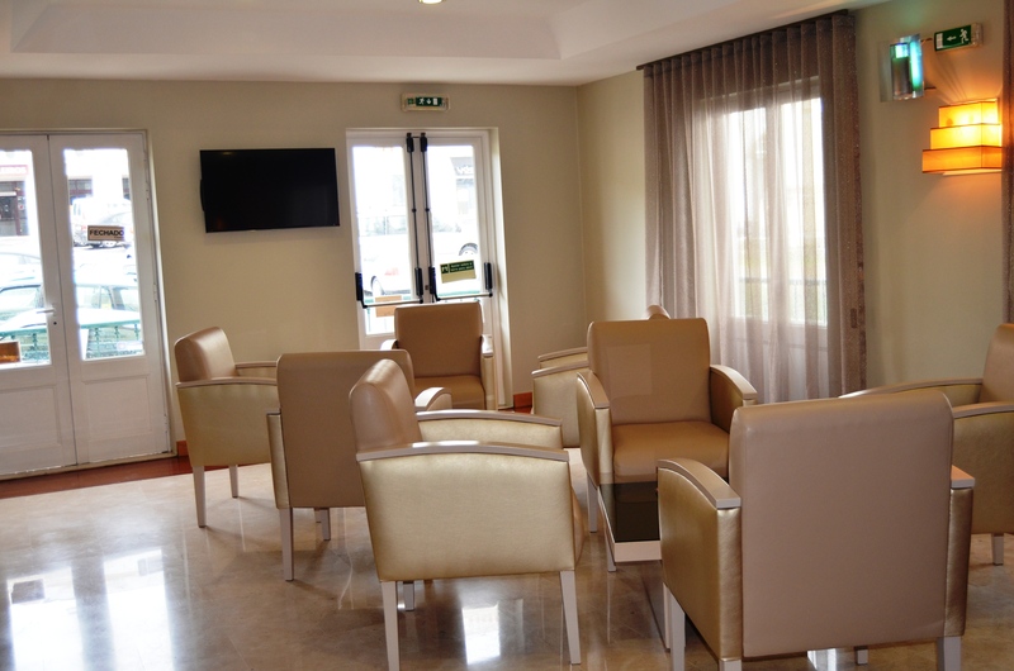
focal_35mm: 39
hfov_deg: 49.6
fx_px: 1096
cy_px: 336
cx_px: 507
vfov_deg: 34.1
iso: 450
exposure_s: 1/60
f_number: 4
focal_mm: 26
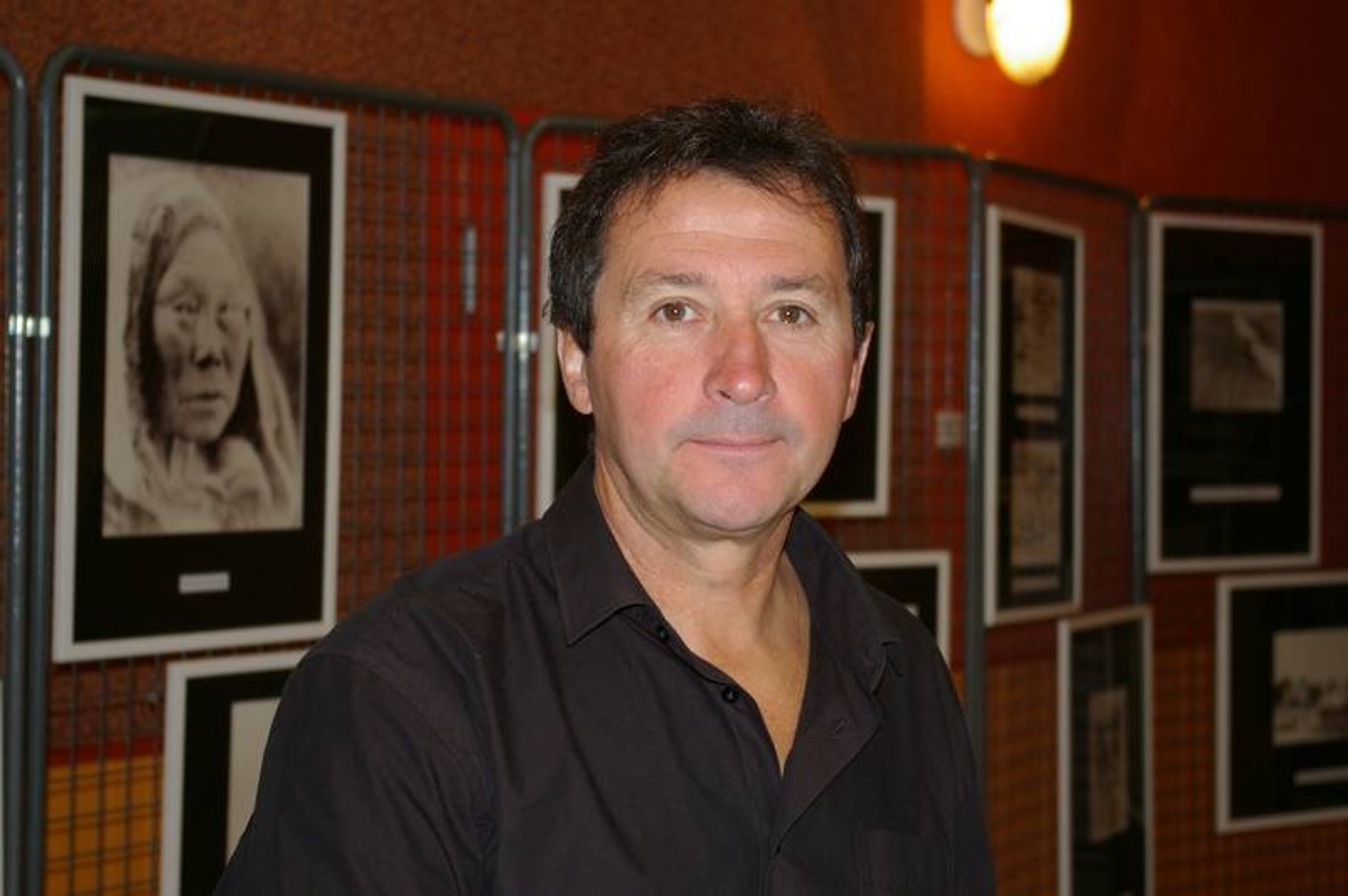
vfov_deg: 16.5
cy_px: 448
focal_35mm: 82
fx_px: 3087
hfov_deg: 24.6
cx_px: 674
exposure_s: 1/60
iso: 400
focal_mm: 55
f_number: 5.6
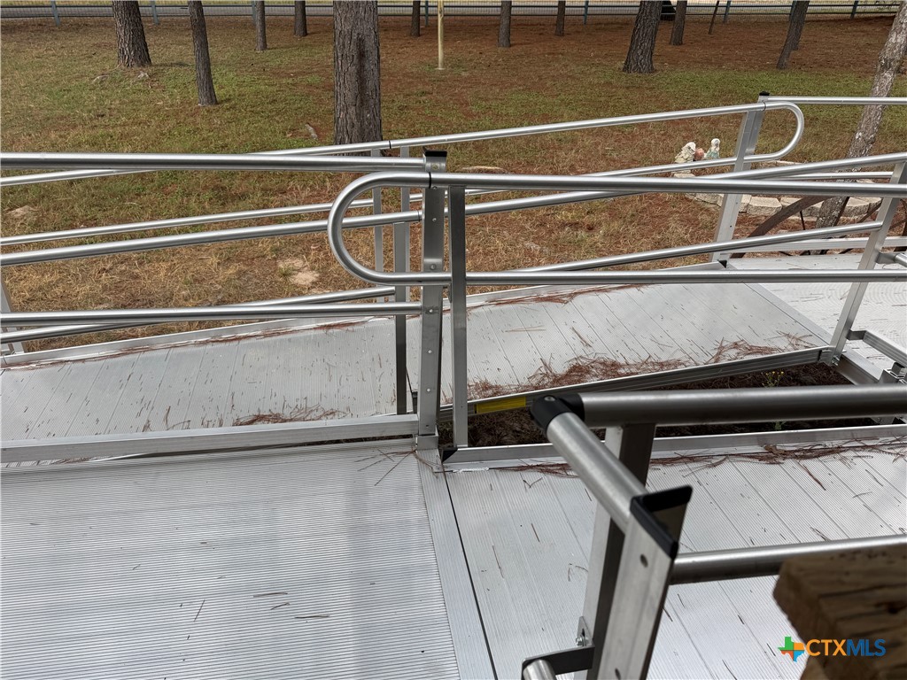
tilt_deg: -28.7
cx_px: 454
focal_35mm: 24
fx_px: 629
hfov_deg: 71.6
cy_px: 340
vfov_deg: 56.8
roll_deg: -2.3
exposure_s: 1/1292
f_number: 1.78
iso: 80
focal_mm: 6.76
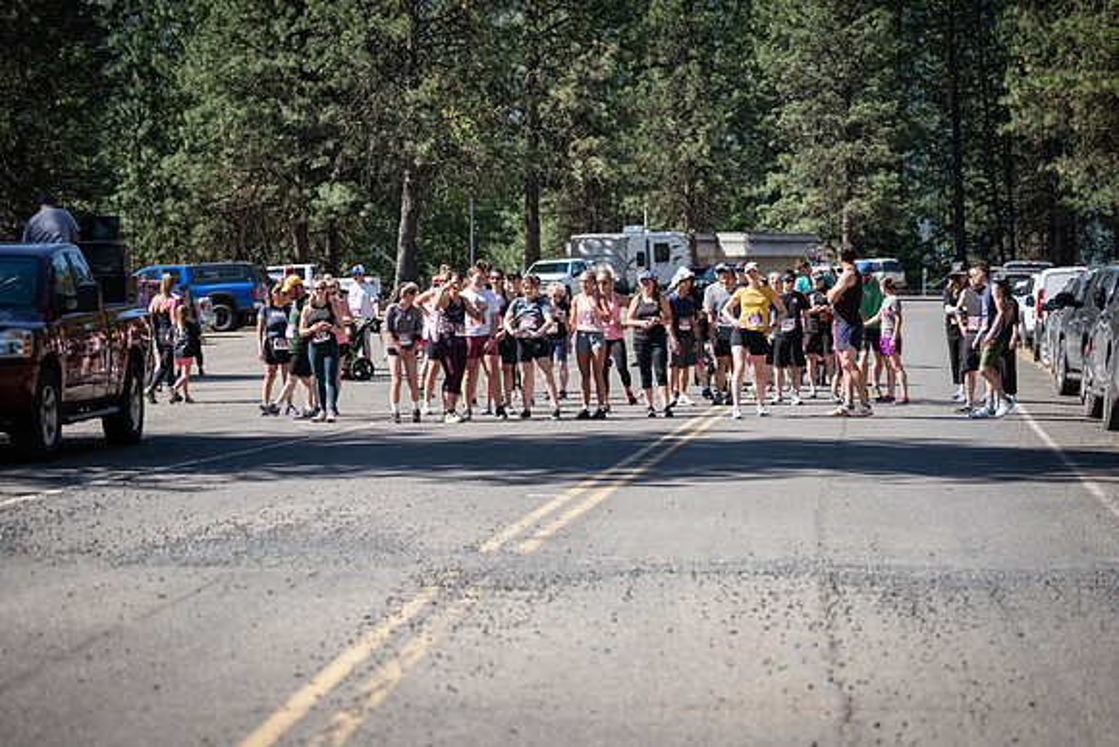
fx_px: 3078
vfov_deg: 13.8
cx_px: 560
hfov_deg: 20.6
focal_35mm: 99
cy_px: 374
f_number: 4
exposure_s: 1/500
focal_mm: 99
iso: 100
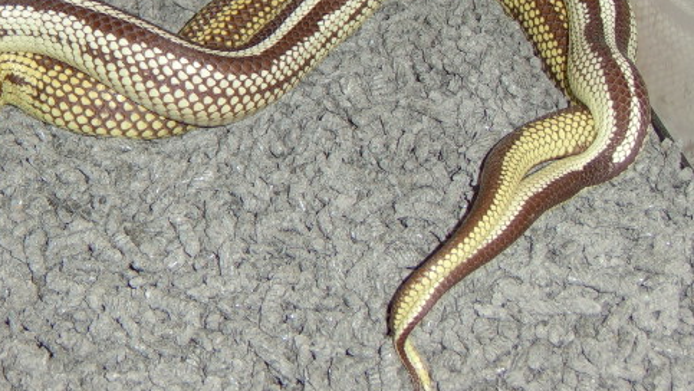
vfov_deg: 15.4
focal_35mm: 78
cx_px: 328
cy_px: 59
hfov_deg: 27.2
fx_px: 1436
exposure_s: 1/60
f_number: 3.5
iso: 141
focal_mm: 14.04
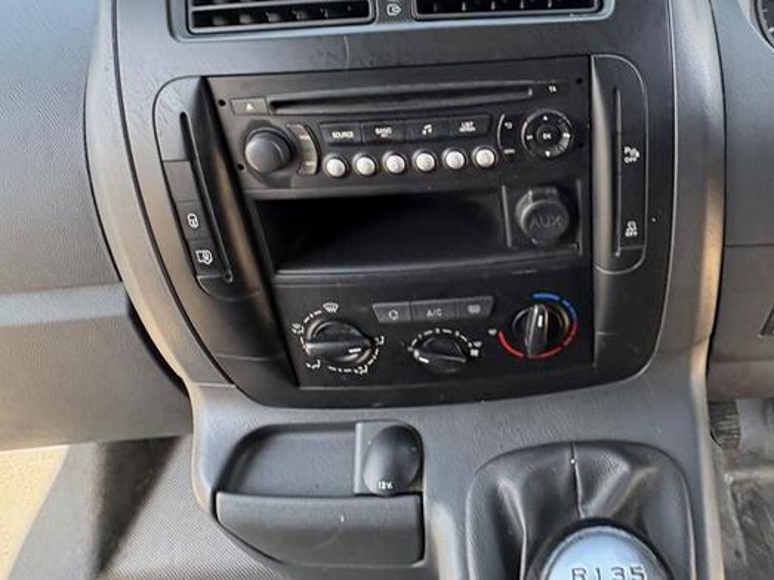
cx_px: 545
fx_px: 537
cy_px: 166
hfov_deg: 68.6
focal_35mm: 24
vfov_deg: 54.8
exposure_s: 1/95
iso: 200
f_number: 2.2
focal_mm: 2.22
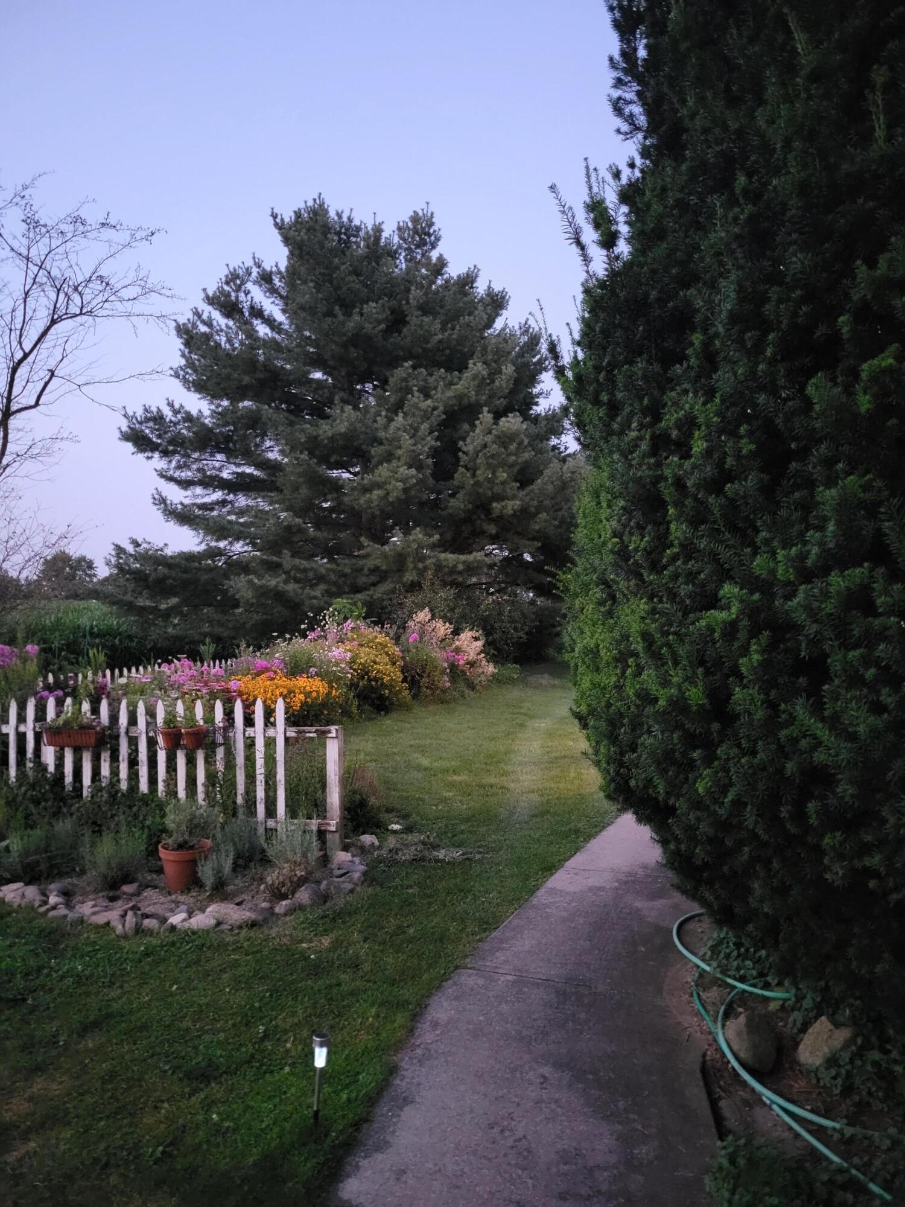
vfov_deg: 67.3
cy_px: 604
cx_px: 452
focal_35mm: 26
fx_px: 906
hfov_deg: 53.1
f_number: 1.8
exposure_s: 1/17
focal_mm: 5.4
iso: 1600
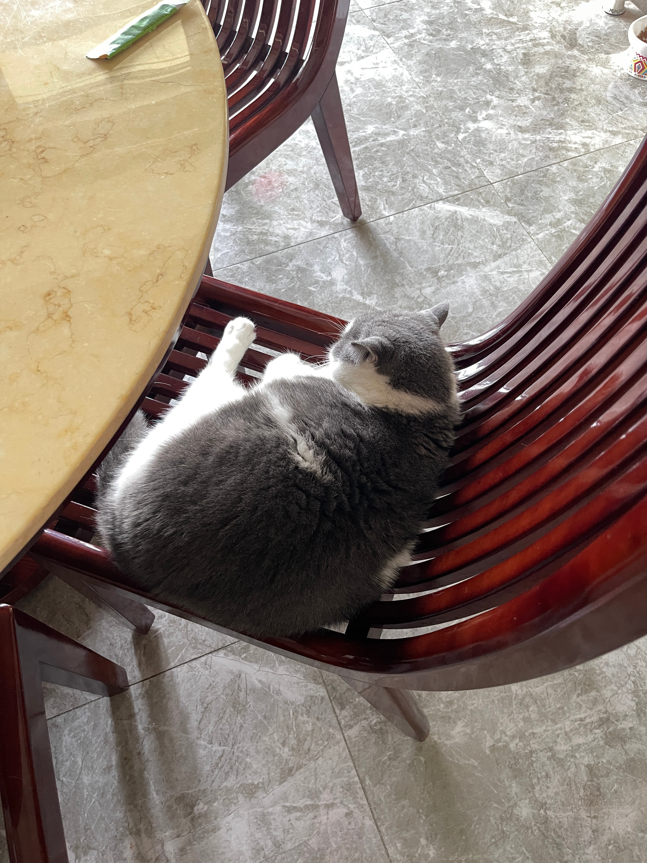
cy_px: 432
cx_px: 324
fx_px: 623
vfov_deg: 69.4
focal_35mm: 25
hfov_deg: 54.9
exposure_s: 1/60
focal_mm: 5.1
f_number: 1.6
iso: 250
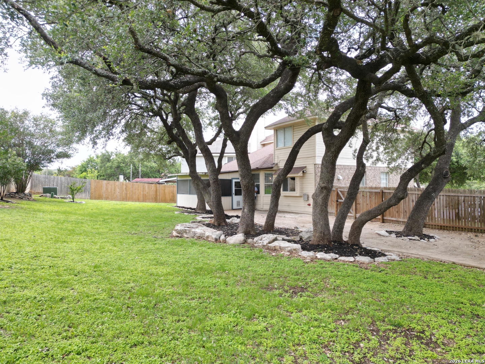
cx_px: 242
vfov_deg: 56.8
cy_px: 182
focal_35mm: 24
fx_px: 336
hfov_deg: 71.6
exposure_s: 1/800
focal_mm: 6.72
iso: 200
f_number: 1.7
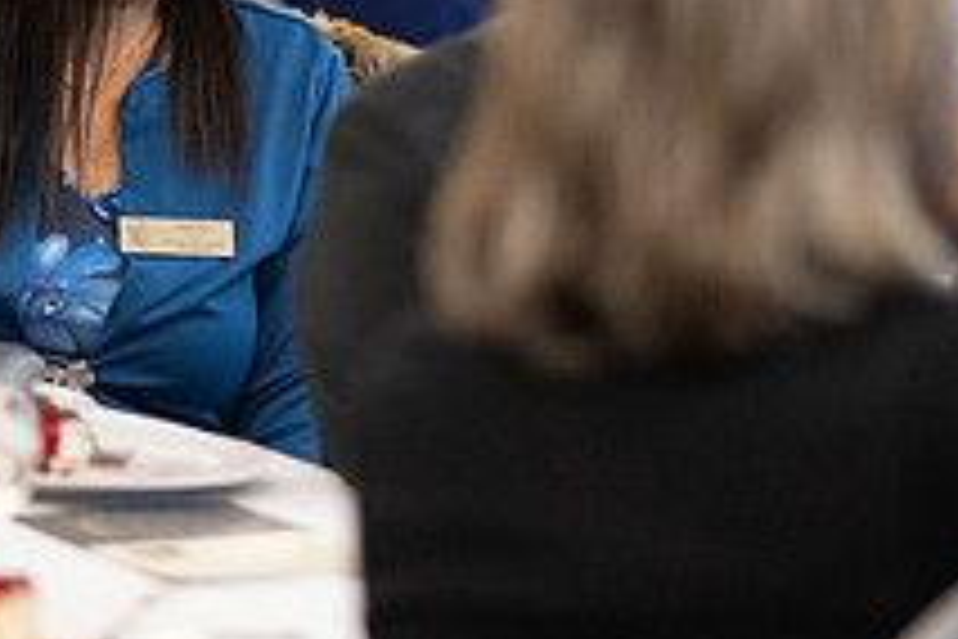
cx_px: 661
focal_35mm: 286
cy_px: -43
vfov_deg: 4.8
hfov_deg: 7.2
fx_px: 7610
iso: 4000
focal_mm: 105
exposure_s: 1/200
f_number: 1.4
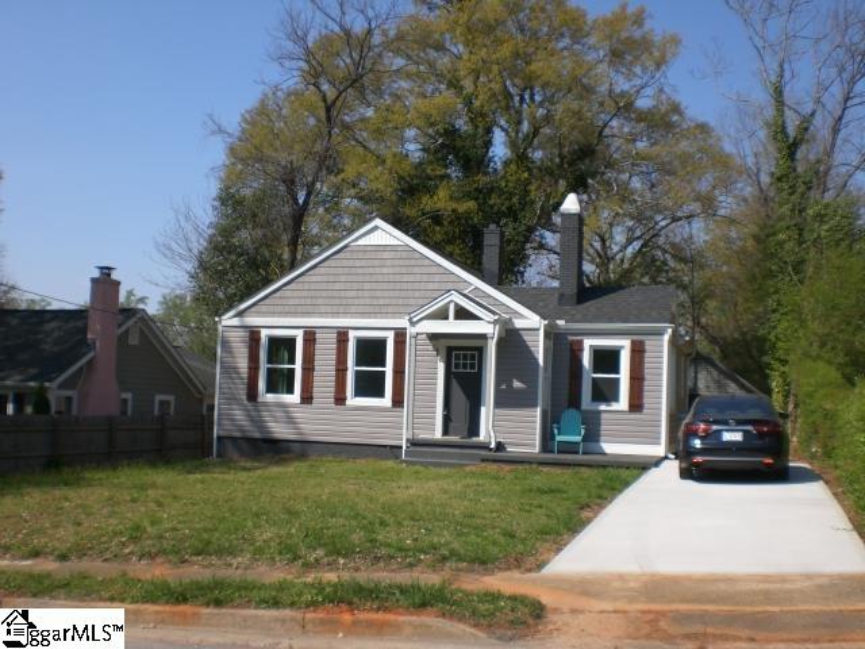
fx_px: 950
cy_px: 324
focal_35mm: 38
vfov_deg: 37.7
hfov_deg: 49.0
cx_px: 432
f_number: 4.4
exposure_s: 1/500
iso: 50
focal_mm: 6.3
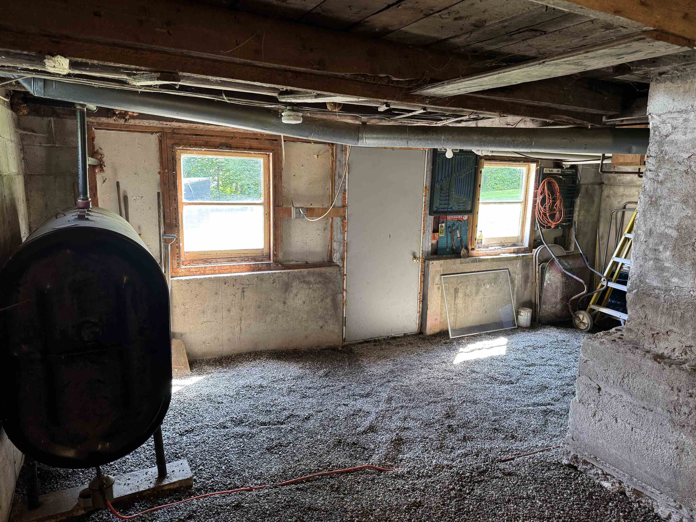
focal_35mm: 24
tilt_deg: -10.3
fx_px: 483
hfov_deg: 71.6
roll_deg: -0.7
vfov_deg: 56.8
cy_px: 261
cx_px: 348
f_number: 1.78
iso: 200
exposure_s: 1/77
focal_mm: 6.76
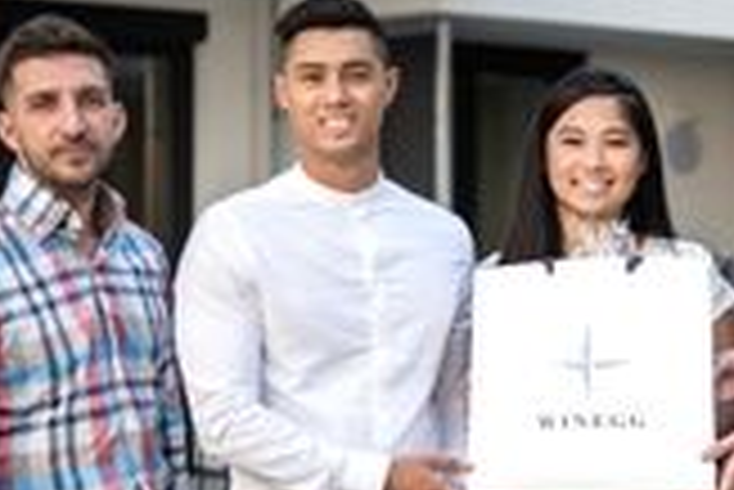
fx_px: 2245
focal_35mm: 110
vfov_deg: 12.4
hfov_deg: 18.3
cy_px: 371
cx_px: 666
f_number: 1.4
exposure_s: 1/800
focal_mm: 35
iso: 100
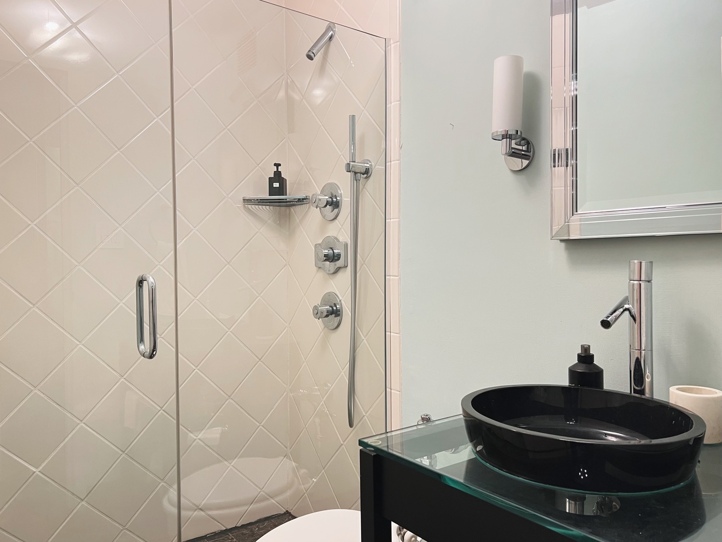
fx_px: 542
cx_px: 361
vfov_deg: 53.1
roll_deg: +0.2
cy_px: 271
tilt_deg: -1.3
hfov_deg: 67.3
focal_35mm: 26
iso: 100
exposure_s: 1/60
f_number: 1.5
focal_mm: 5.7
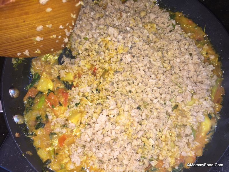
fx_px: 192
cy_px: 86
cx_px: 114
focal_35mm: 29
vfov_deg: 48.2
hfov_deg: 61.7
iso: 32
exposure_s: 1/38
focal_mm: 4.15
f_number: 2.2
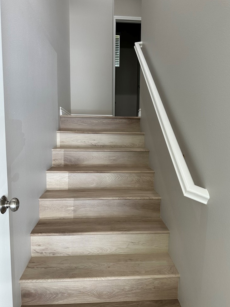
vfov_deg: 69.4
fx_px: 222
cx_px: 116
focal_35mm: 25
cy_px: 156
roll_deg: -0.8
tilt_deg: -6.9
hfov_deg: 54.9
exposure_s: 1/60
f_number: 1.78
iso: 125
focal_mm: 6.86
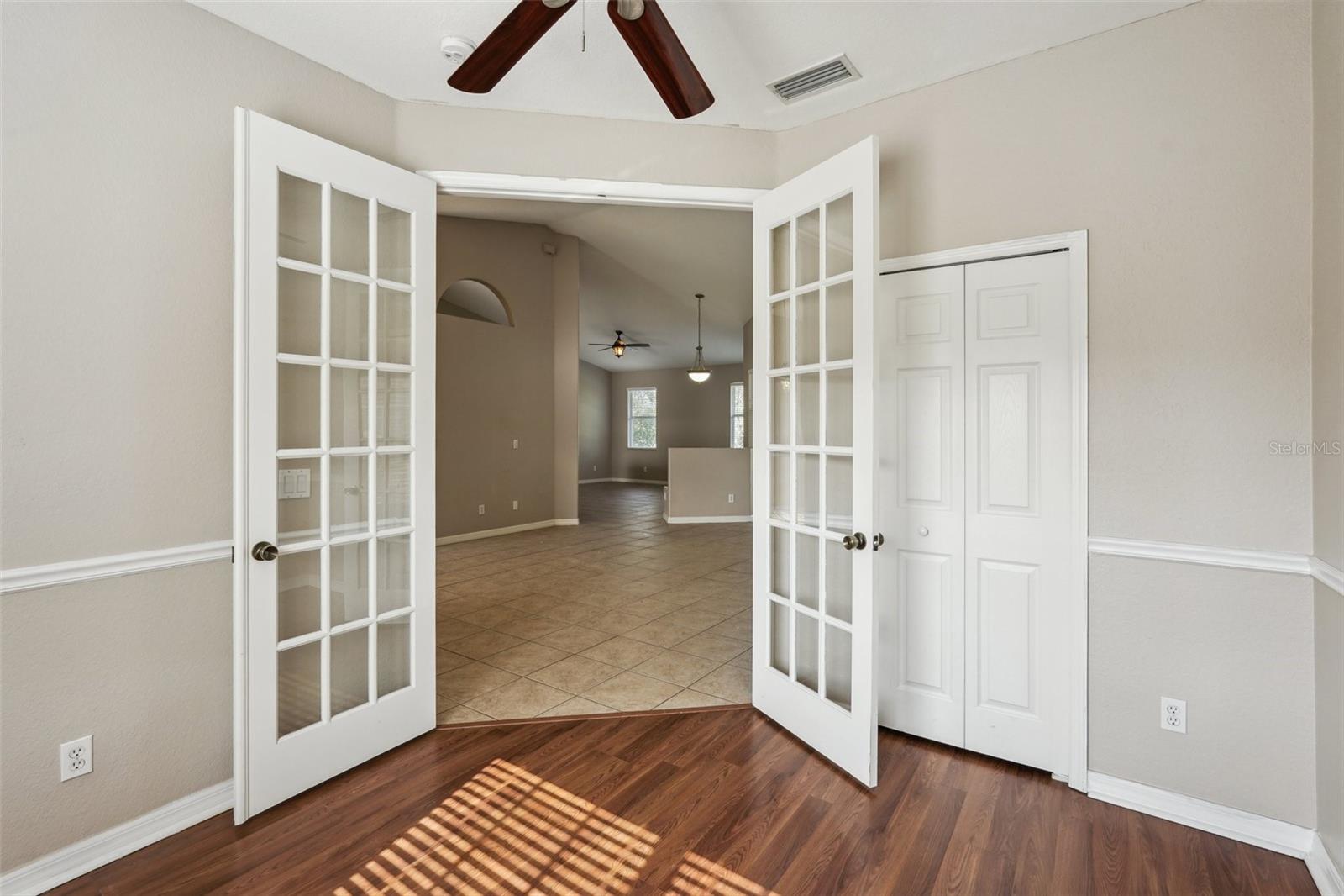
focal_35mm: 16
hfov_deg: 96.7
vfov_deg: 73.7
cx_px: 672
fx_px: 597
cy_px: 448
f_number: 8
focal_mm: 16
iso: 400
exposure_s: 1/80
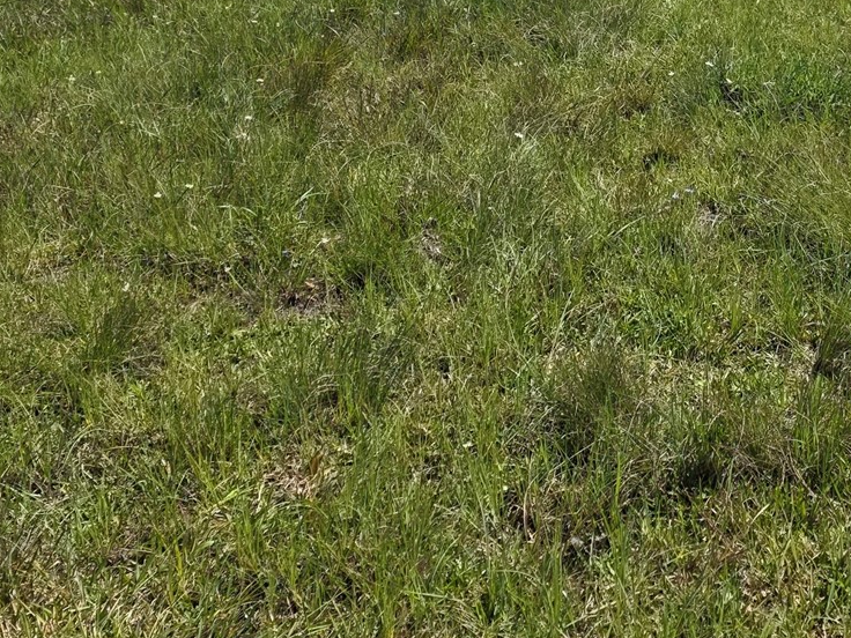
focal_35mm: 64
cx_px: 664
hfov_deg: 29.7
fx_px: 1573
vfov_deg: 22.3
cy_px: 52
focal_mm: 6.3
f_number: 1.7
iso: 80
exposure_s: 1/7061
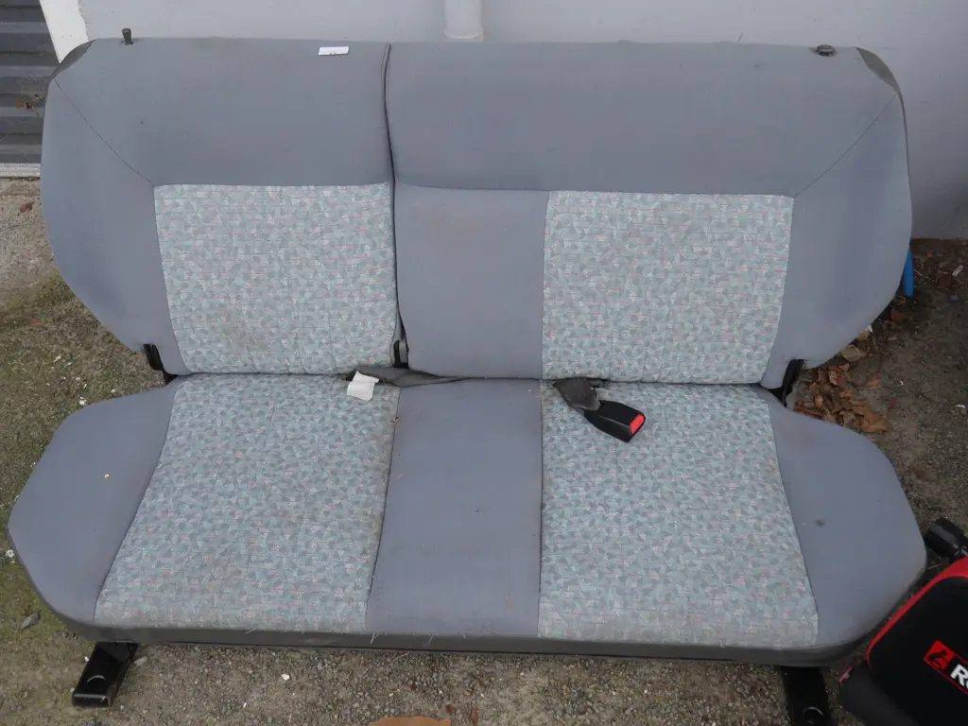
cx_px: 484
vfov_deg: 37.7
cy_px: 363
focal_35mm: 38
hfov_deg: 49.0
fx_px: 1063
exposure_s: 1/125
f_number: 4.1
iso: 200
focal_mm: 19
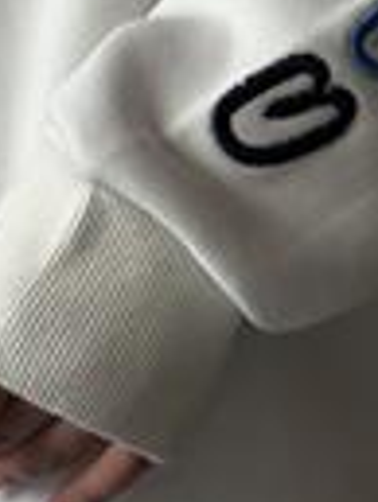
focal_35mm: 158
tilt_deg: -0.1
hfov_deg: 9.4
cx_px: 164
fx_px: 2297
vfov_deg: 12.1
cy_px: -171
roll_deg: +0.4
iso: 100
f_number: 1.78
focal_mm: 6.86
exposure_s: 1/121
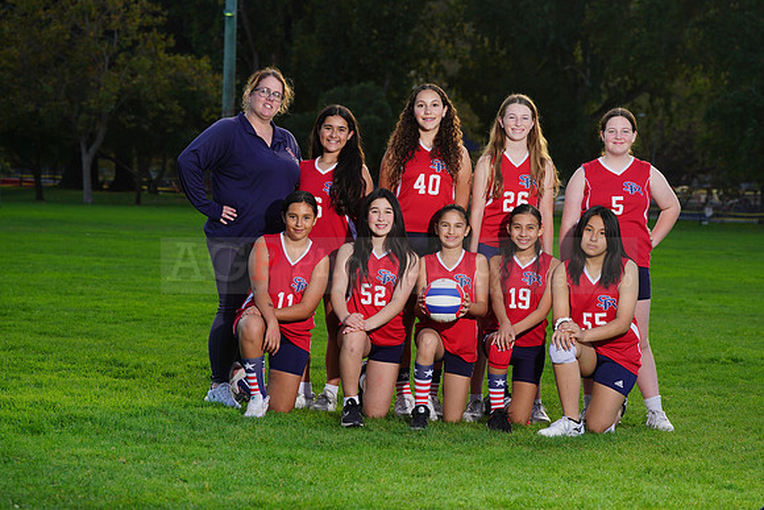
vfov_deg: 11.3
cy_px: 255
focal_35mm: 121
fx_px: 2568
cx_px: 382
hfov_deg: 16.9
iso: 160
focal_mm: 121
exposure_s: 1/250
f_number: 7.1
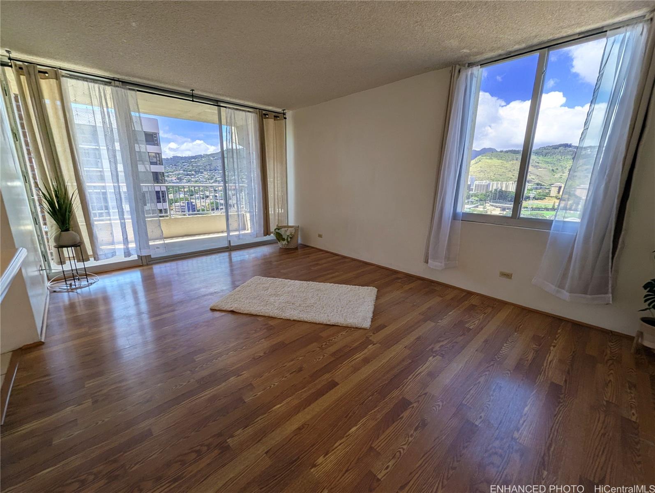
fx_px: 246
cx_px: 328
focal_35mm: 13
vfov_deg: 90.1
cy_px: 246
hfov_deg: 106.1
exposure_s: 1/270
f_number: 2.2
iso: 35
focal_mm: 1.95
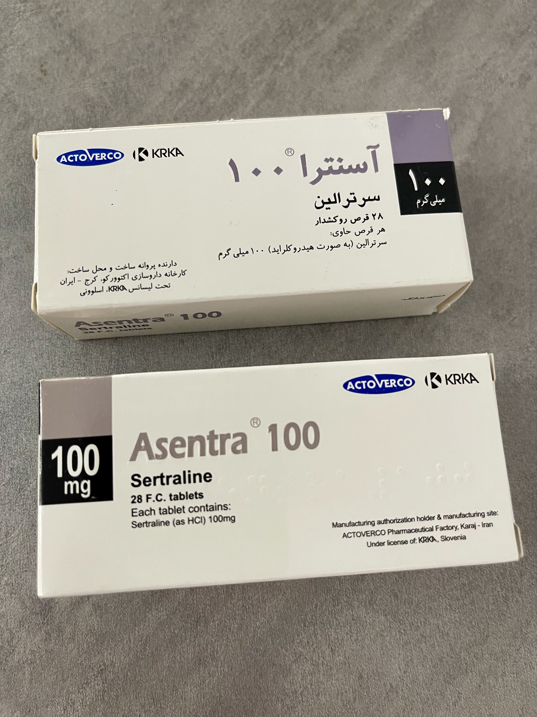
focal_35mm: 25
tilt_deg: -78.2
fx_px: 517
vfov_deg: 69.4
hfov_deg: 54.9
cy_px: 358
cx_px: 268
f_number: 1.6
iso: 160
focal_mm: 5.1
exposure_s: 1/50
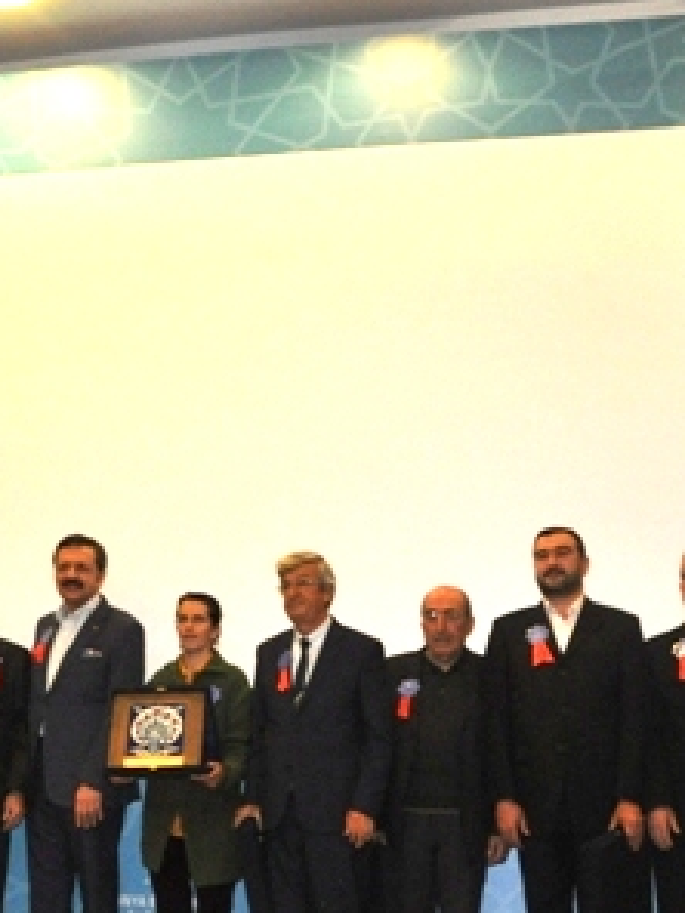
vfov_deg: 34.3
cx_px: 154
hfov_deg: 25.7
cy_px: 464
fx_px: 1478
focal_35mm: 56
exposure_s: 1/60
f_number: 3.5
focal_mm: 18
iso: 800
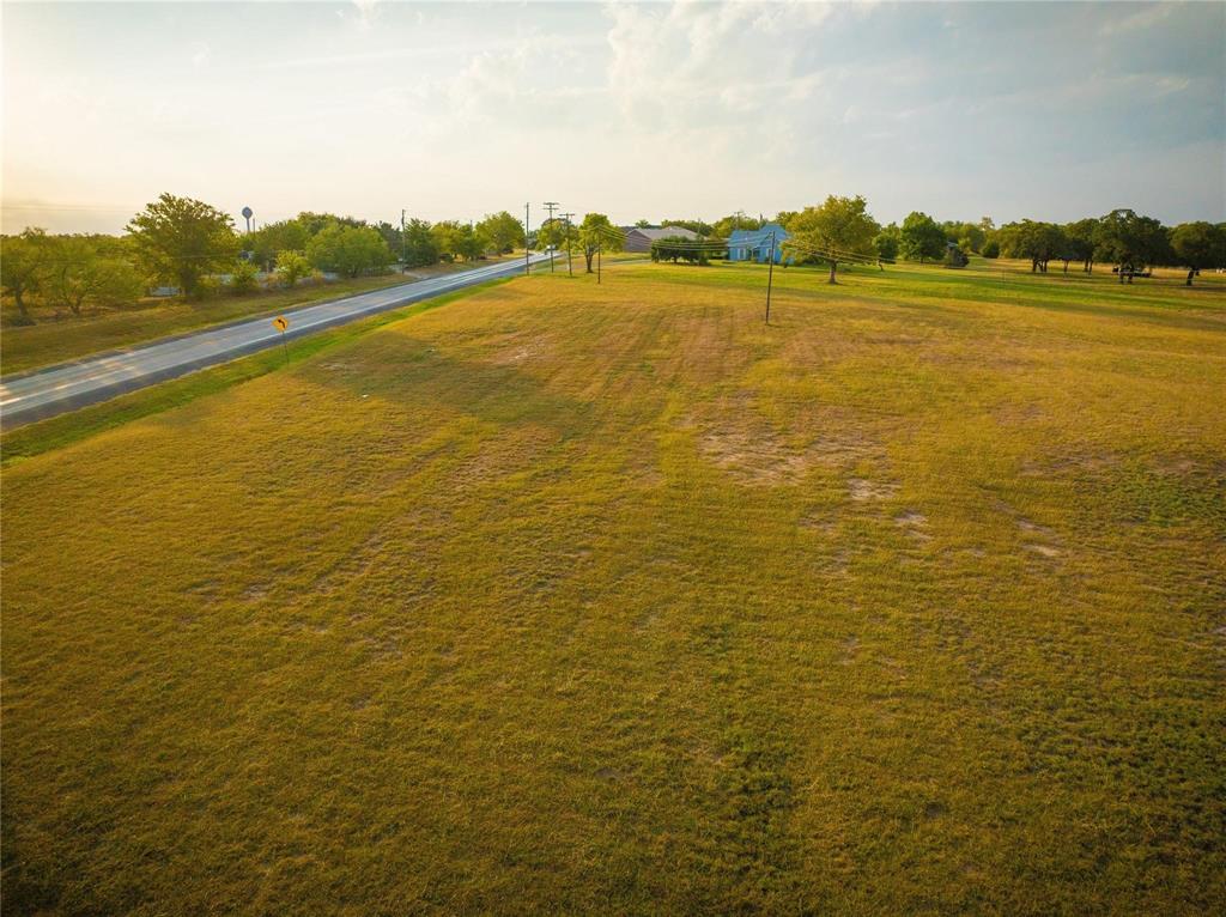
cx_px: 613
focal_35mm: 24
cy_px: 458
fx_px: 849
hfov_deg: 71.6
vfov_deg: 56.7
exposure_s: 1/1250
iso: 240
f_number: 2.8
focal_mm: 12.29
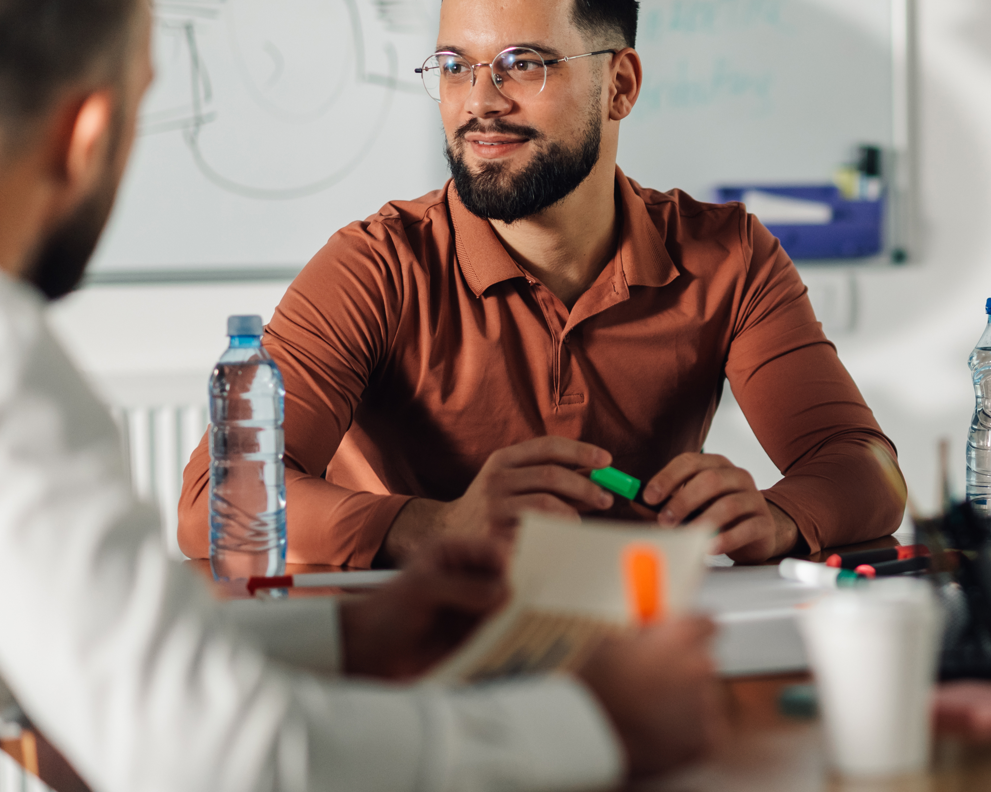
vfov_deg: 10.7
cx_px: 847
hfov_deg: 13.3
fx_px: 4223
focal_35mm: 144
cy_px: 367
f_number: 1.8
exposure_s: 1/200
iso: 800
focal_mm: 85
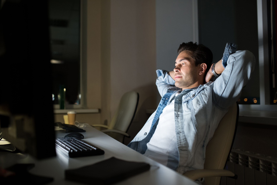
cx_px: 138
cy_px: 92
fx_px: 269
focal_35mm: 35
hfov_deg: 54.4
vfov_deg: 37.9
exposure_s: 1/160
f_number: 2.5
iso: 800
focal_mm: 35
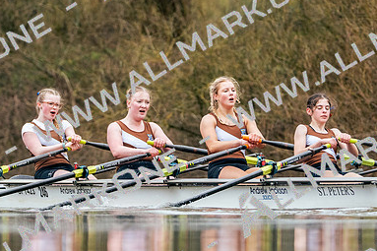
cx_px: 155
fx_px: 5265
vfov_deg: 2.7
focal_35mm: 503
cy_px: 145
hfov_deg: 4.1
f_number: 6.3
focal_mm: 332
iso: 4000
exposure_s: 1/2000
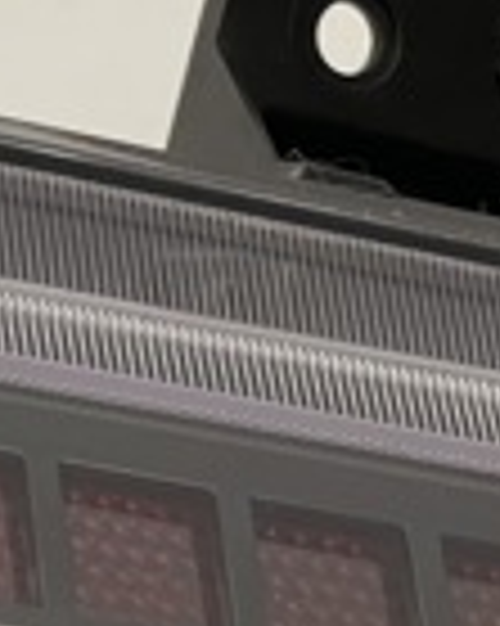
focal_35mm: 288
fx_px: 5333
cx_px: -842
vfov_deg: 6.7
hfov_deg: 5.2
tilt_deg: -46.4
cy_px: 349
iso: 250
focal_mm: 7.5
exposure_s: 1/60
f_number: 2.2
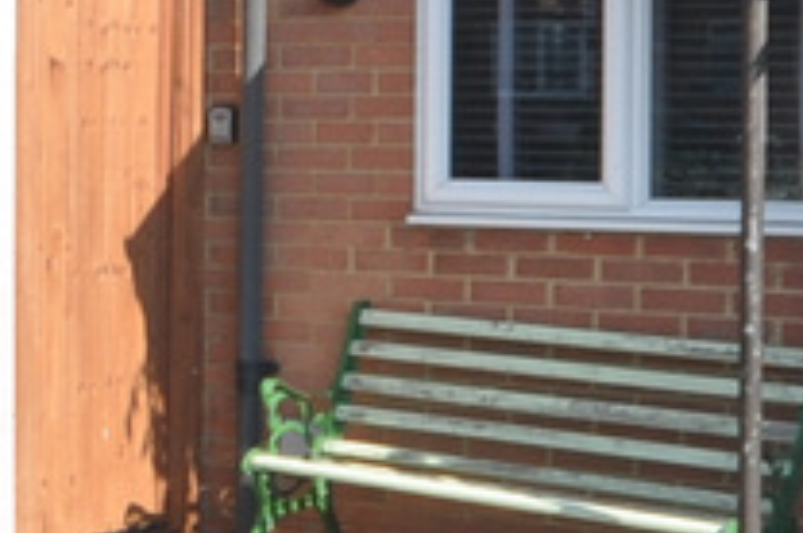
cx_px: -583
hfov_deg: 16.3
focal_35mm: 108
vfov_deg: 12.6
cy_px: 81
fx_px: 2405
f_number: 8
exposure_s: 1/250
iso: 200
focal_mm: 10
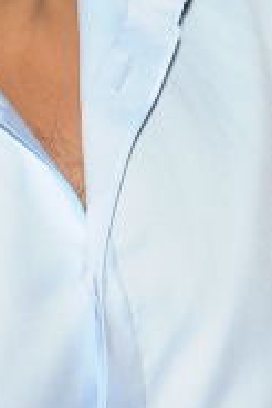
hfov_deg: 3.2
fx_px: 4905
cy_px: -117
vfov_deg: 4.8
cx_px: 482
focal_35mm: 432
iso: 200
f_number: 8
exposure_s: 1/125
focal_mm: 78
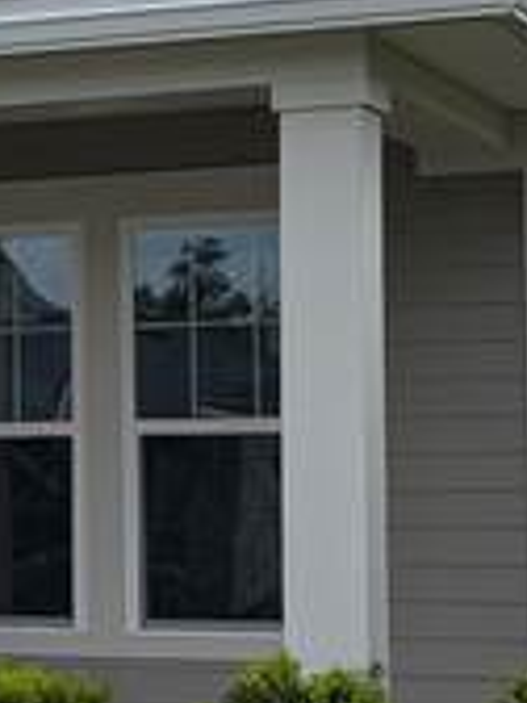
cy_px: 301
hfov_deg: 10.2
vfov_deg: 14.4
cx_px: -418
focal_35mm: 137
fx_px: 2781
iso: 21
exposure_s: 1/422
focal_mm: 6.9
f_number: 1.68
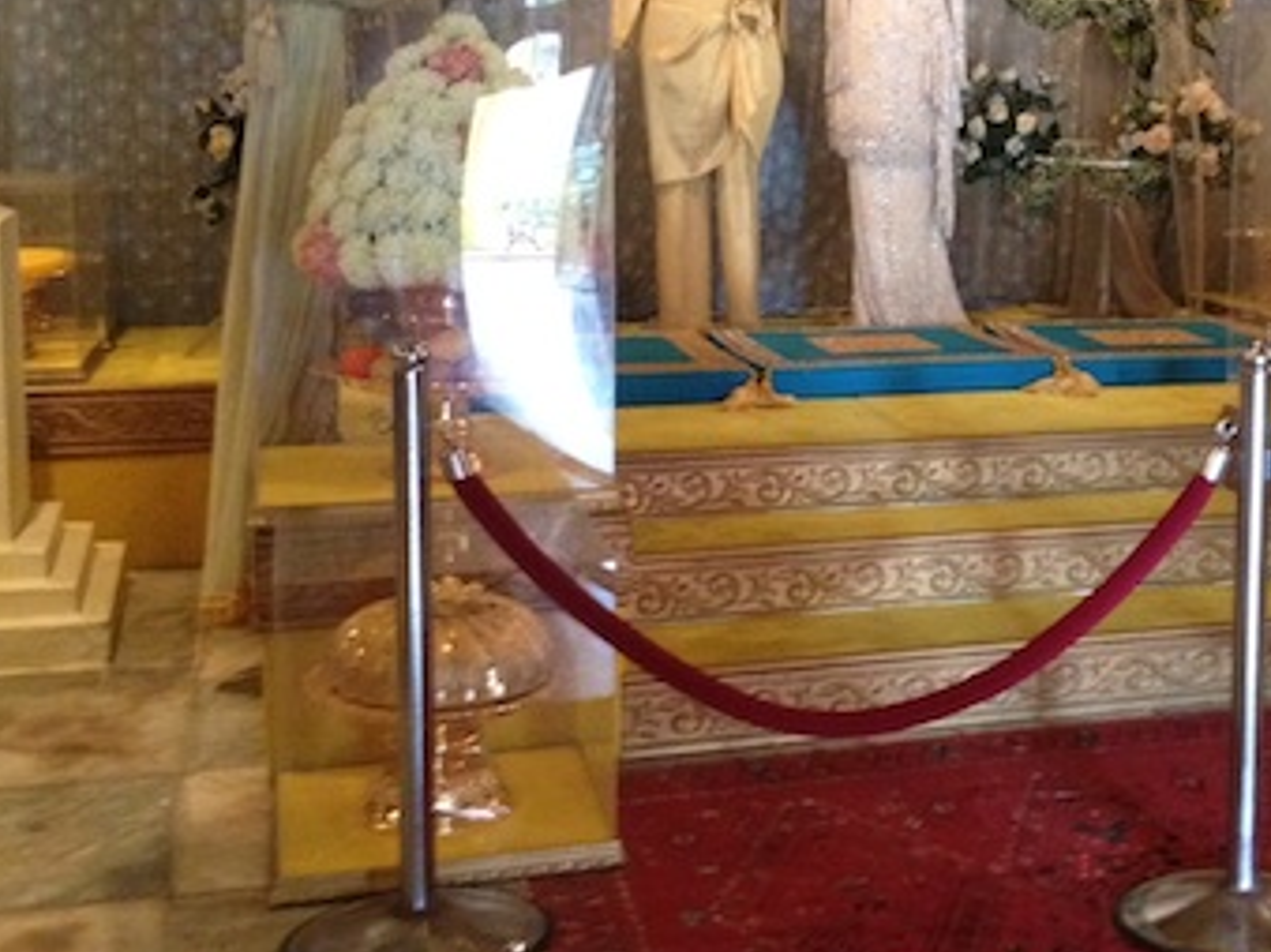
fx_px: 2276
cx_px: 1039
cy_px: 330
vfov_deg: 23.5
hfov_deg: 30.4
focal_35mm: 62
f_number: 2.4
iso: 400
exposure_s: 1/15
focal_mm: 4.28
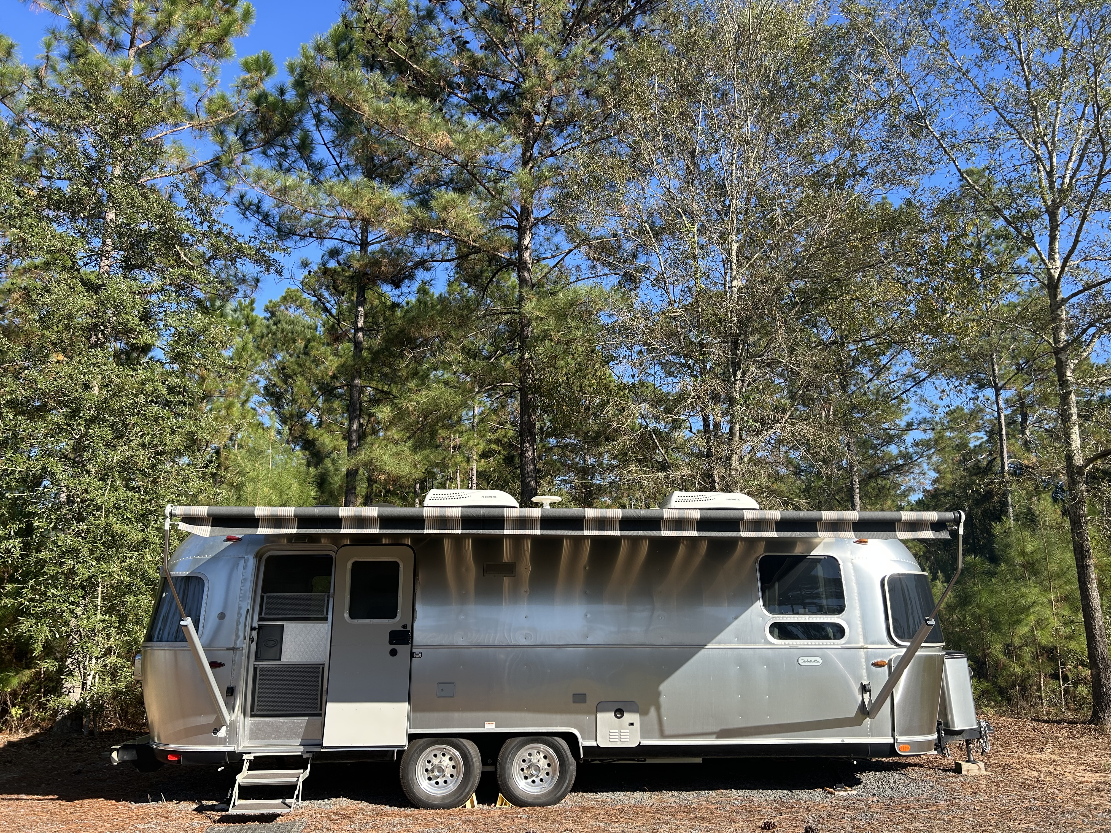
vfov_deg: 53.1
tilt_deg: +12.2
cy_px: 416
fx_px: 834
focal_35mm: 26
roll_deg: +0.4
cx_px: 556
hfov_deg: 67.3
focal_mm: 5.7
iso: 50
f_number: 1.5
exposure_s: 1/1751
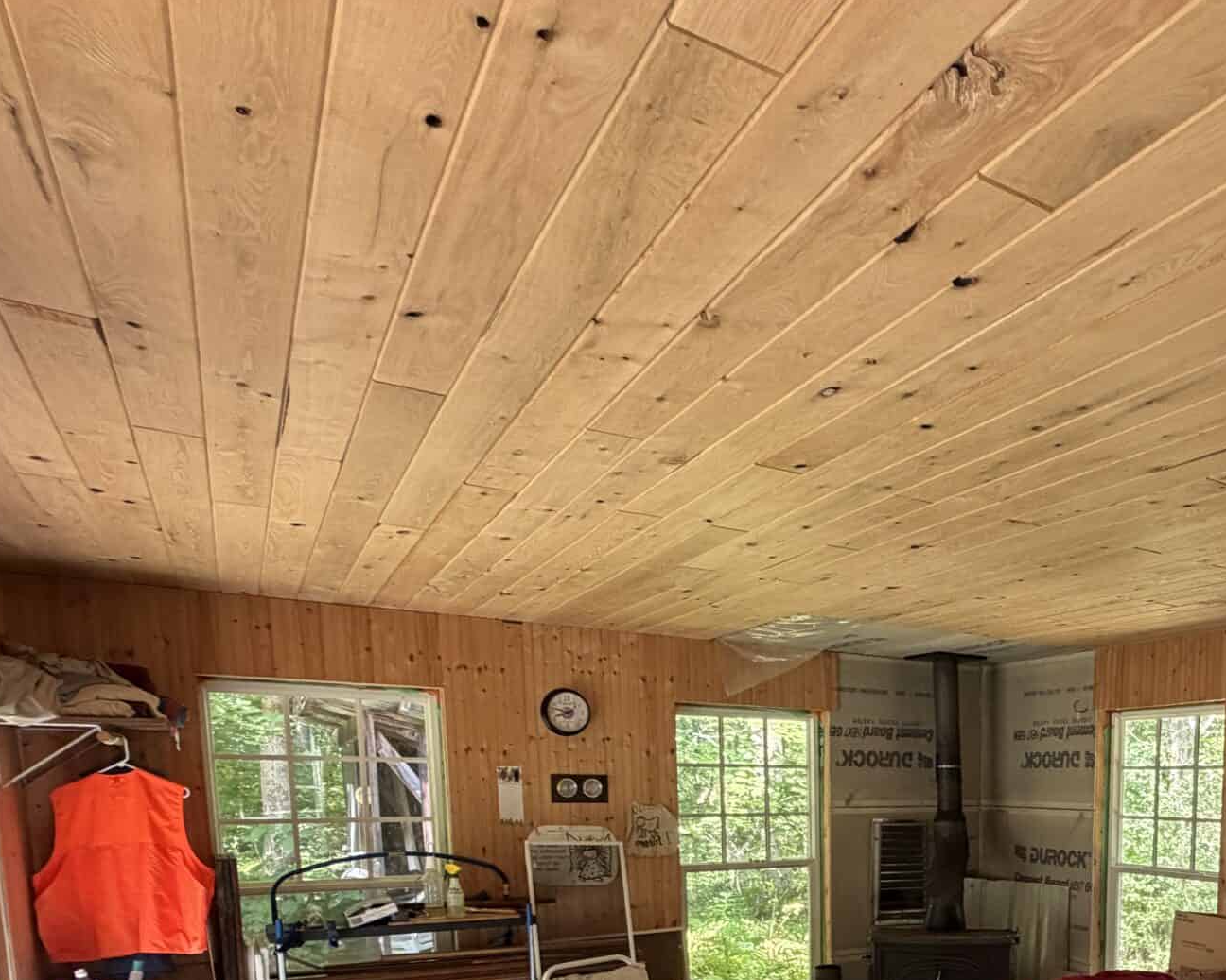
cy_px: 903
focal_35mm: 27
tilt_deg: -7.1
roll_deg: -1.1
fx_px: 980
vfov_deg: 47.2
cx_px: 987
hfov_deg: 58.9
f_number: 2.2
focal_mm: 2.22
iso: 320
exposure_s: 1/121
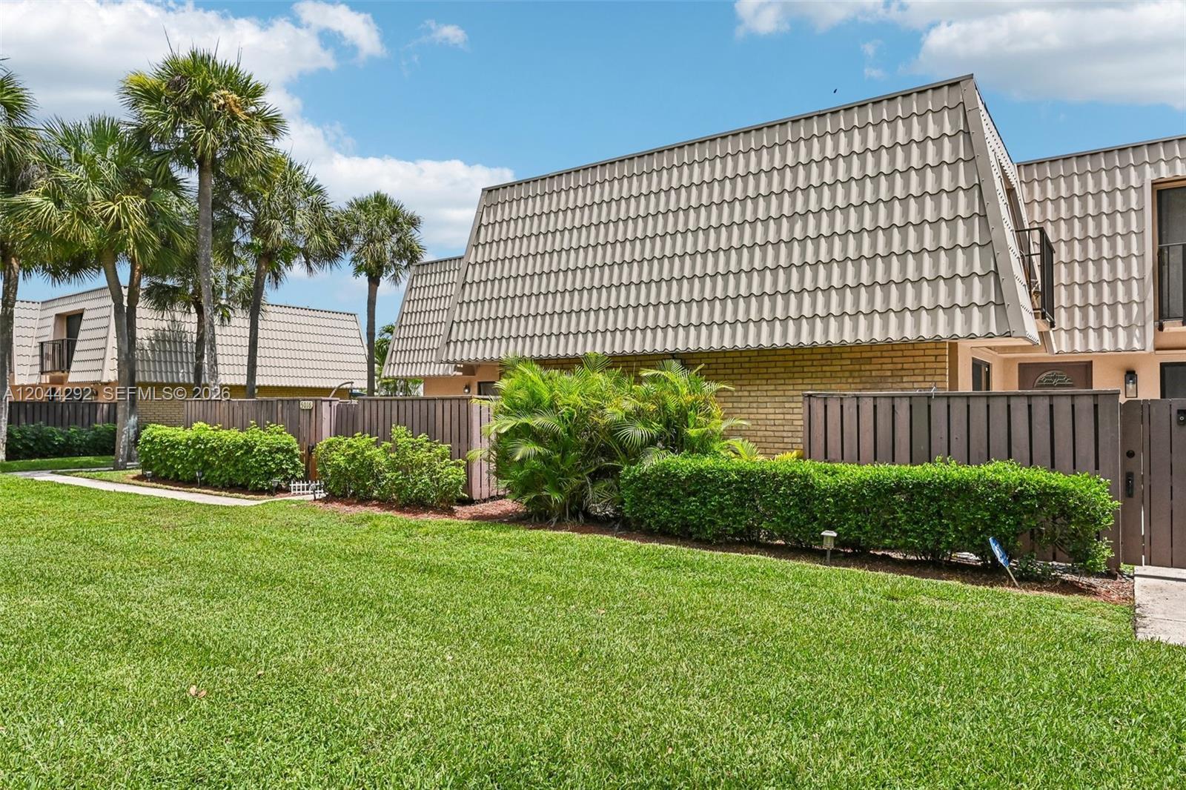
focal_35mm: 22
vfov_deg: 58.3
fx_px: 708
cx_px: 593
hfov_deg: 79.9
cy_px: 395
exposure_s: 1/3200
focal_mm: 21.5
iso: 1250
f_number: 8
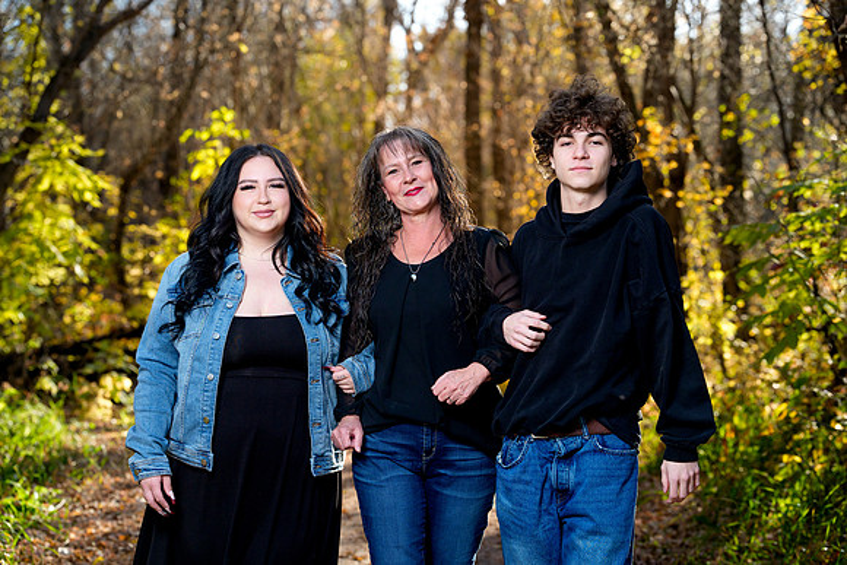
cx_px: 424
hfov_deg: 25.1
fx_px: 1906
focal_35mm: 81
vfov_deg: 16.9
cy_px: 282
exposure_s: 1/160
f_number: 4
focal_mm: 81
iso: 400
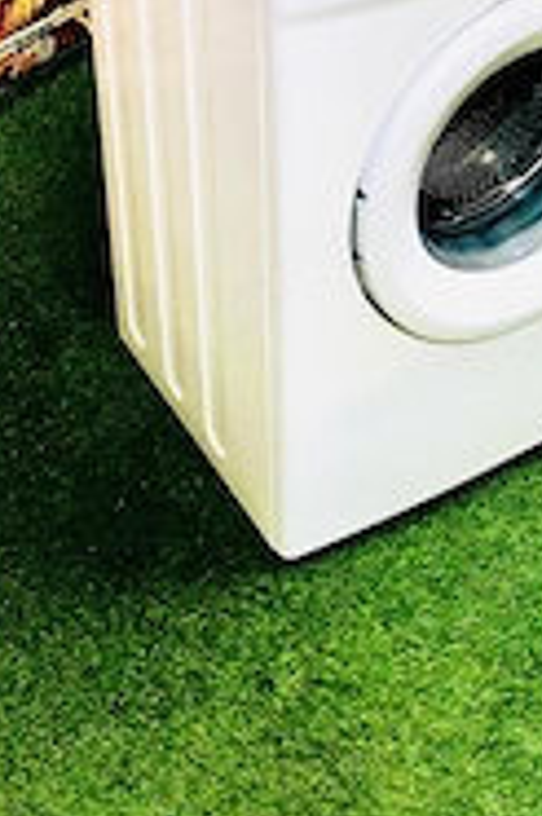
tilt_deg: -30.5
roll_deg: -2.9
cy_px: 53
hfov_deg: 21.4
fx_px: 1425
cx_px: 383
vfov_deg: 30.3
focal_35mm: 63
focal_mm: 3.99
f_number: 1.8
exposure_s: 1/20
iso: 32
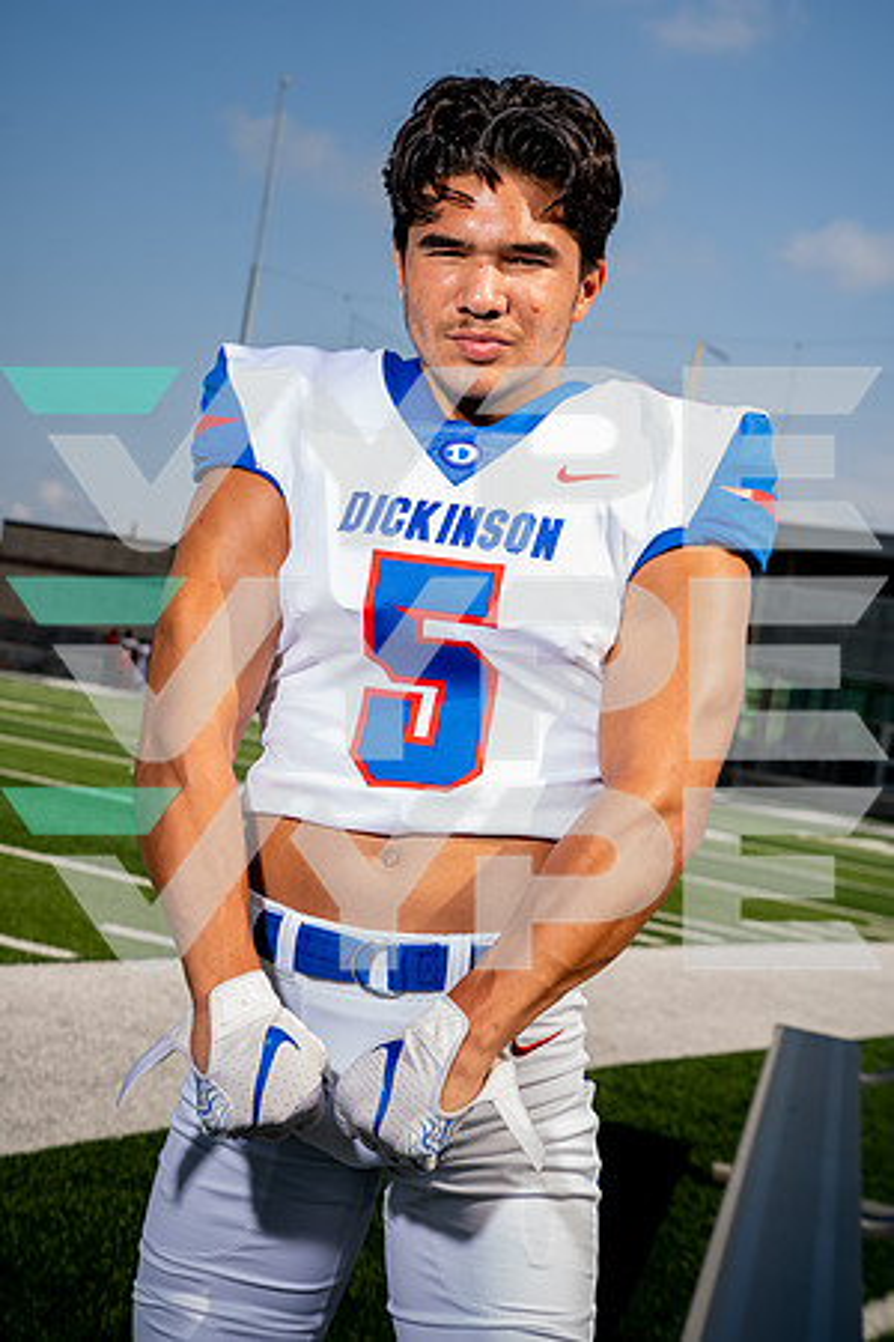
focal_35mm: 59
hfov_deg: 23.0
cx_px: 447
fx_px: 2198
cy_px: 671
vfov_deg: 33.9
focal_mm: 59
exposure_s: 1/250
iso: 100
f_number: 7.1
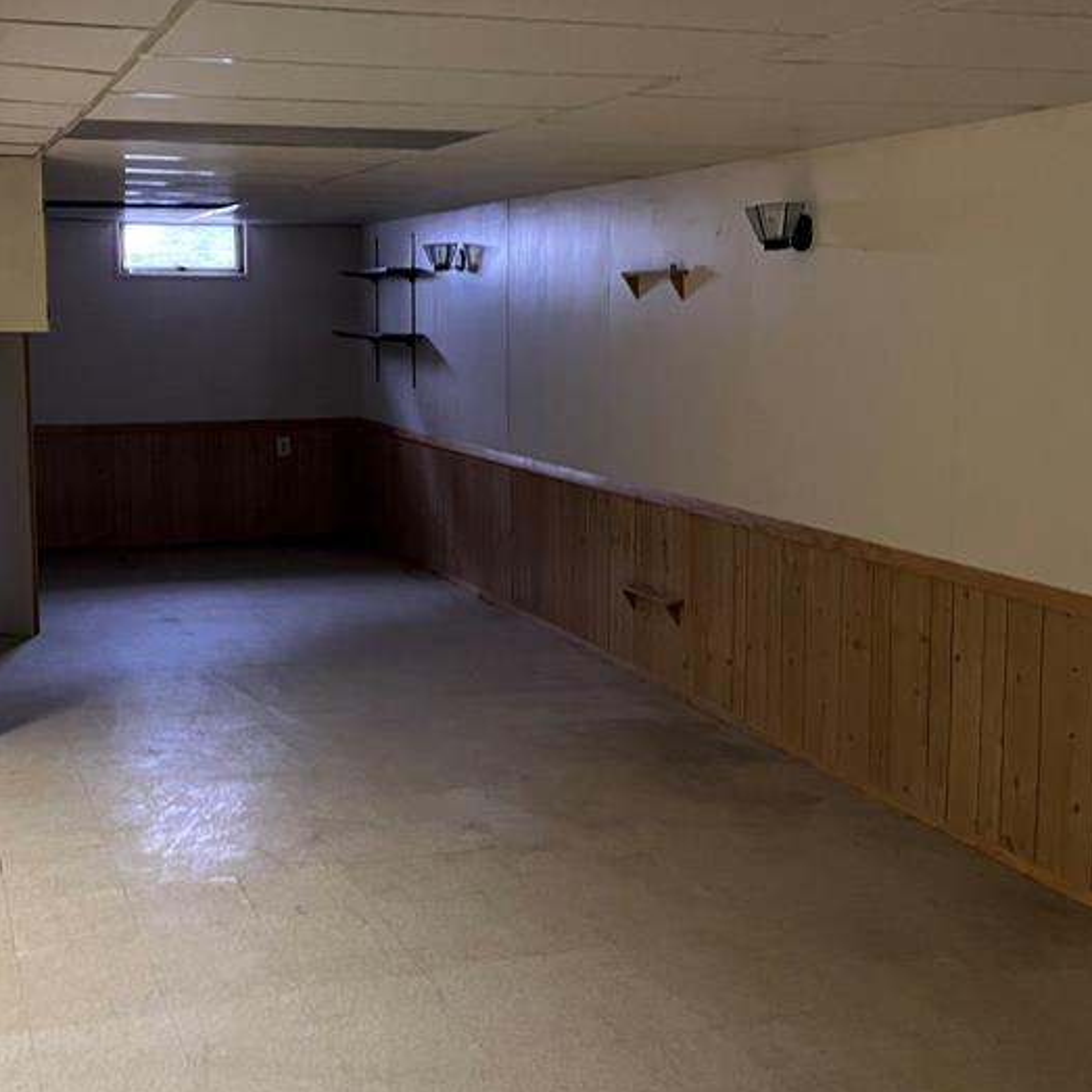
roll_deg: +0.8
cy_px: 516
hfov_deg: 37.4
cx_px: 432
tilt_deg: -8.6
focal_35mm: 45
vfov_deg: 37.5
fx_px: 1606
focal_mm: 5.1
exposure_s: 1/40
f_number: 1.6
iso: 640
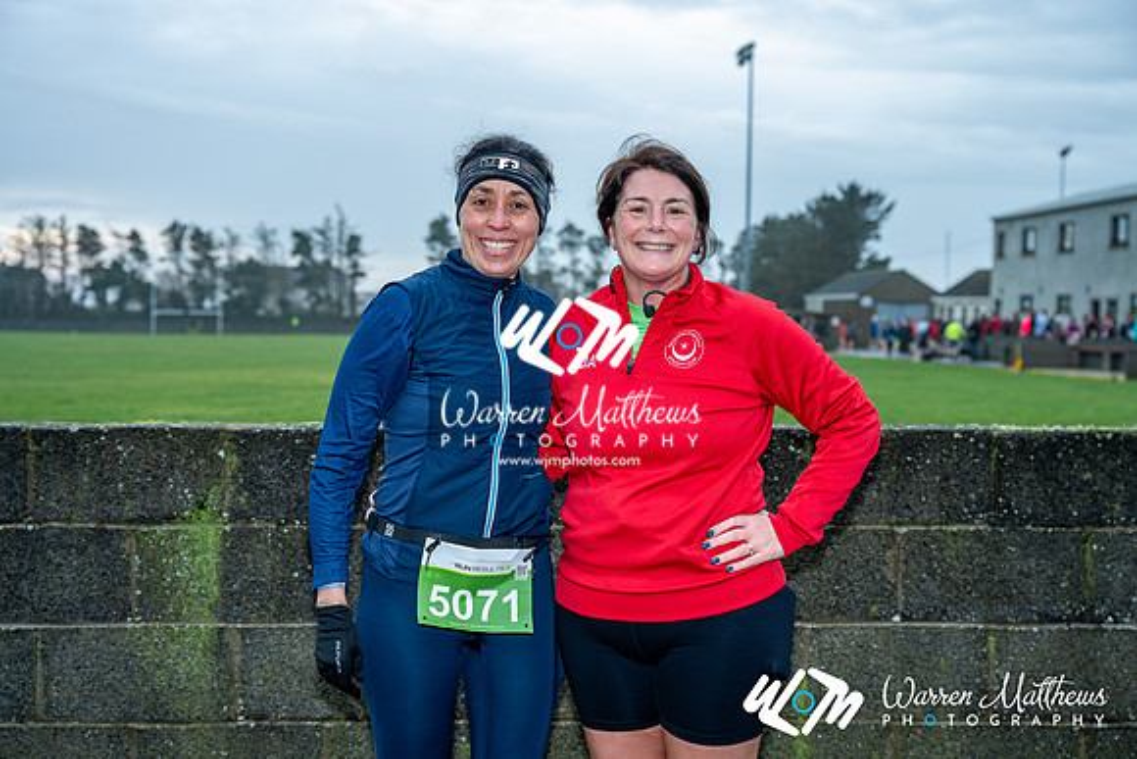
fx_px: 1485
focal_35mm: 47
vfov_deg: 28.7
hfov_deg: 41.9
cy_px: 380
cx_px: 568
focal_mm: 47
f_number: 4
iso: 100
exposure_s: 1/200
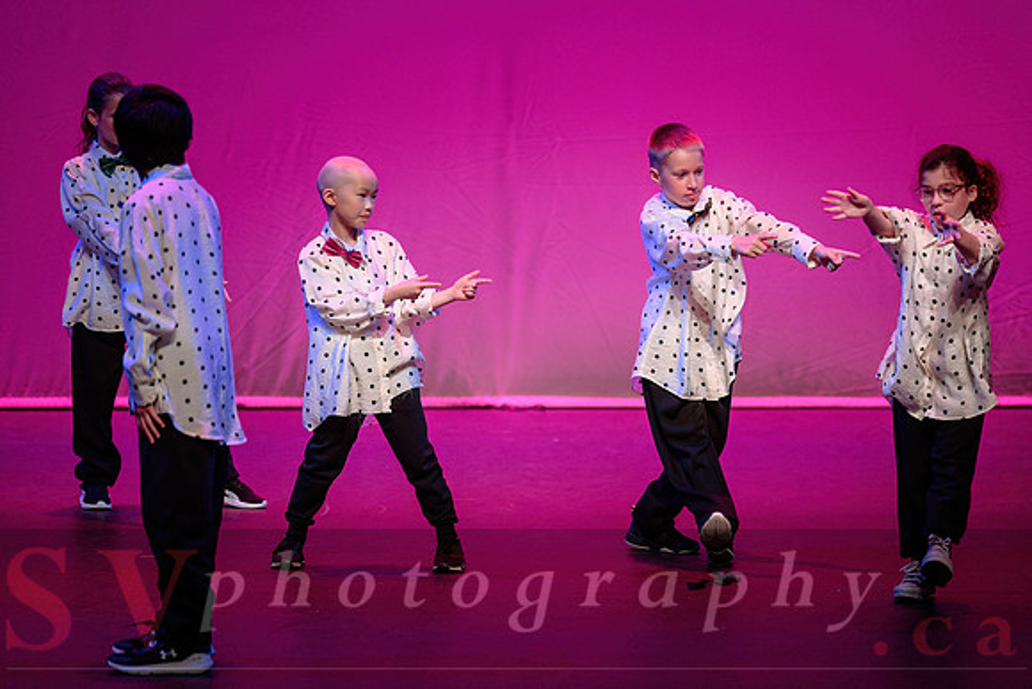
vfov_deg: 6.4
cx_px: 577
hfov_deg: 9.6
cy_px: 380
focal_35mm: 214
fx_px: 6135
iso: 1250
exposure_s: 1/500
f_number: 2.8
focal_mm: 190
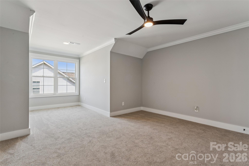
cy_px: 83
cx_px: 124
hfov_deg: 94.6
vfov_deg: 71.7
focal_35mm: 17
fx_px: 115
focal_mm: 16.6
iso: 100
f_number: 13
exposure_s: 1/4
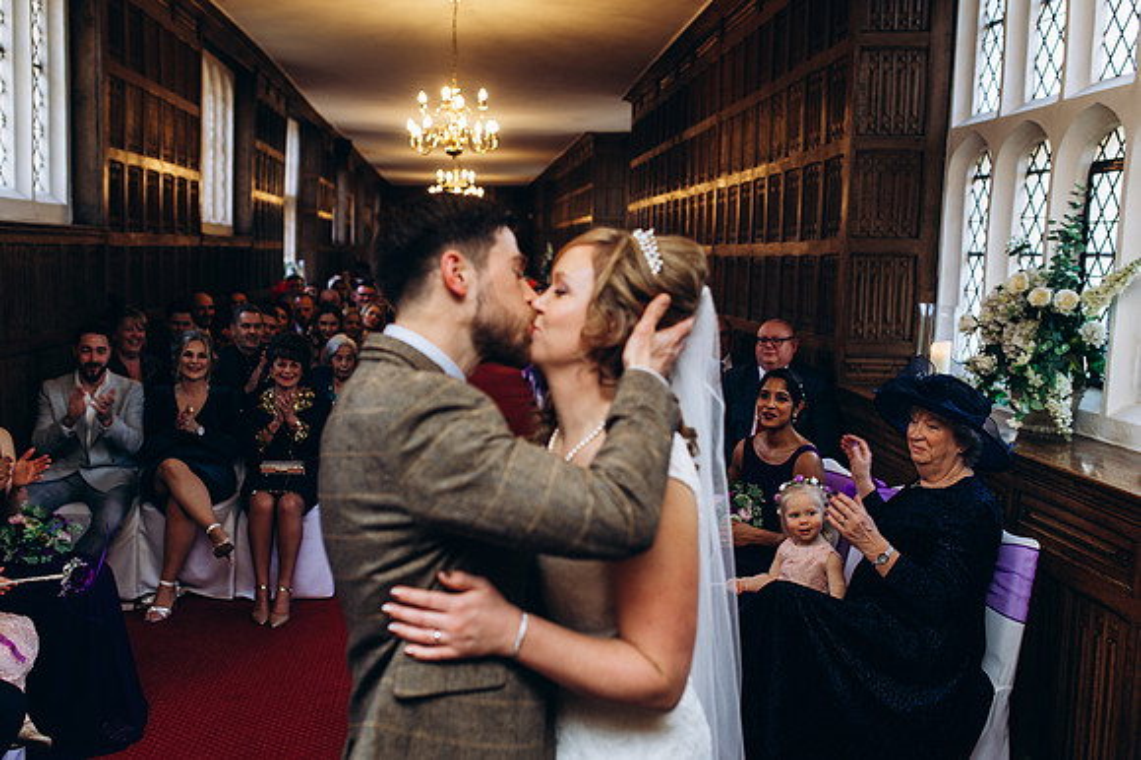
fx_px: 1144
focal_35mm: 36
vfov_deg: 36.7
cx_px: 570
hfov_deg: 53.0
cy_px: 380
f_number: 2.8
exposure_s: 1/100
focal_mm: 35
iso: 160
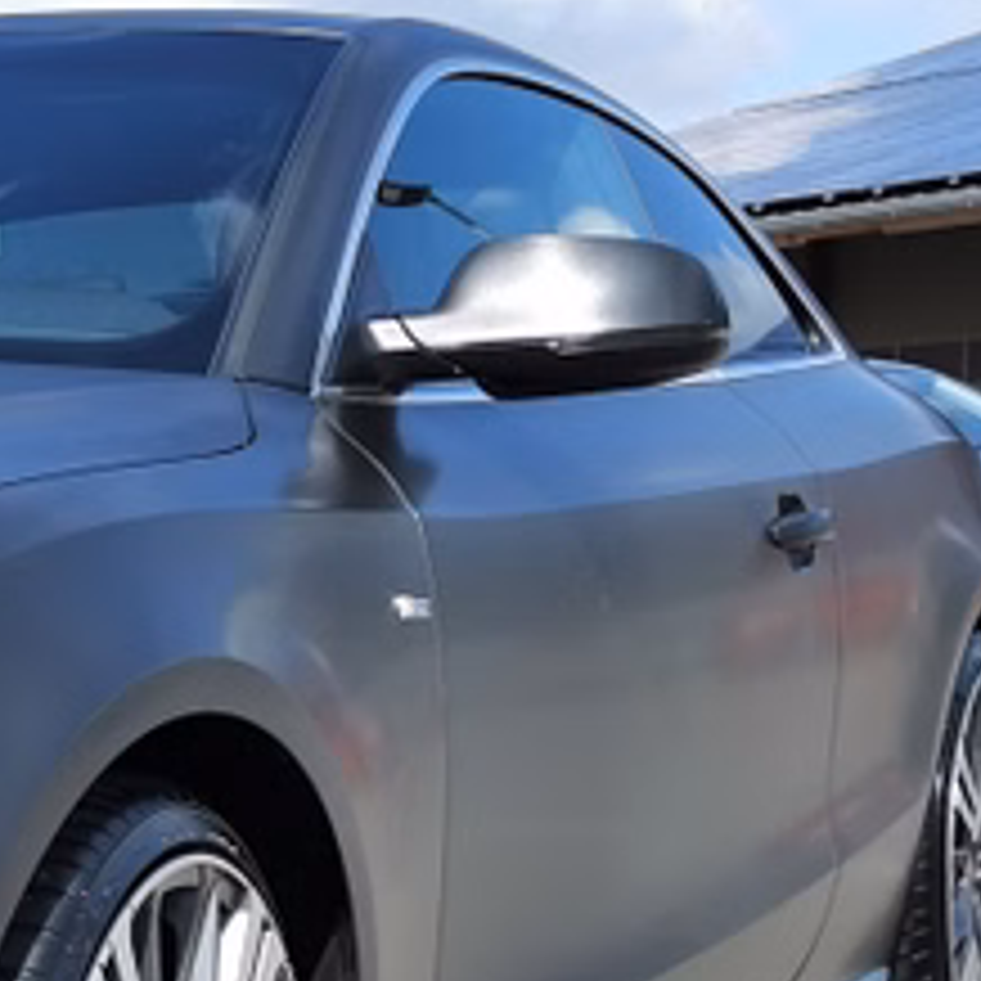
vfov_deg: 16.1
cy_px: 810
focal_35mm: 107
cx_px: -594
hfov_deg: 14.8
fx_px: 3431
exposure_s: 1/2404
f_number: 1.8
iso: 50
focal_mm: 5.58
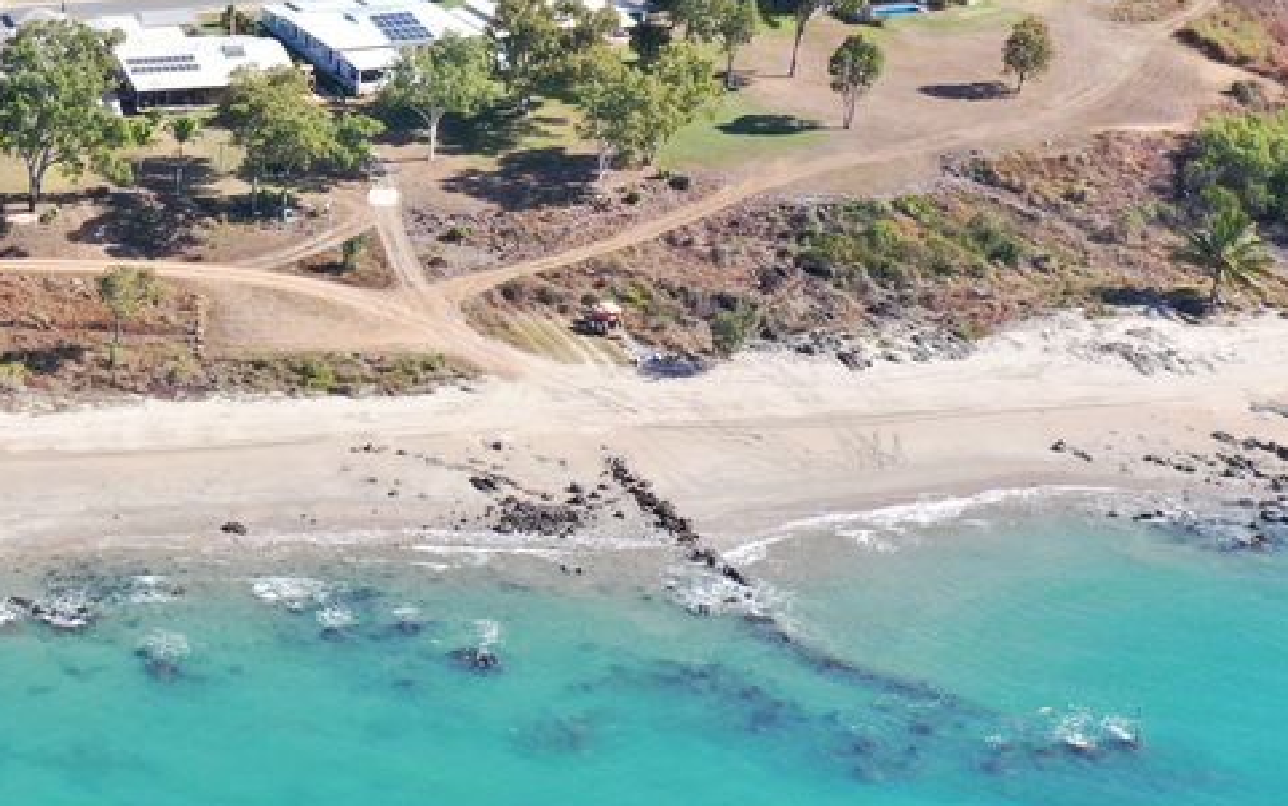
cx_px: -375
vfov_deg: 14.5
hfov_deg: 21.2
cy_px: 75
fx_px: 3125
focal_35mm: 89
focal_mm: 10.26
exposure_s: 1/240
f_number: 5
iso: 100
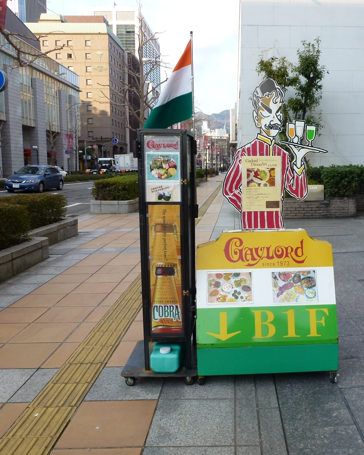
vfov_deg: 55.7
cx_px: 251
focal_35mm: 32
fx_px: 431
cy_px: 228
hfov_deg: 44.9
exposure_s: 1/160
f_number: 4
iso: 100
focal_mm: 4.3
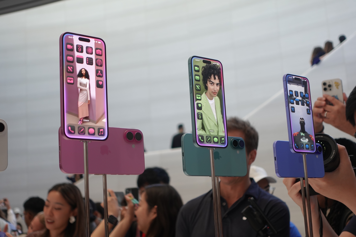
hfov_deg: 31.9
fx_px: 623
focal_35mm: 63
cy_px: 118
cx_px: 178
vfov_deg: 21.6
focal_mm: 23.46
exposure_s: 1/80
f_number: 2.8
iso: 200
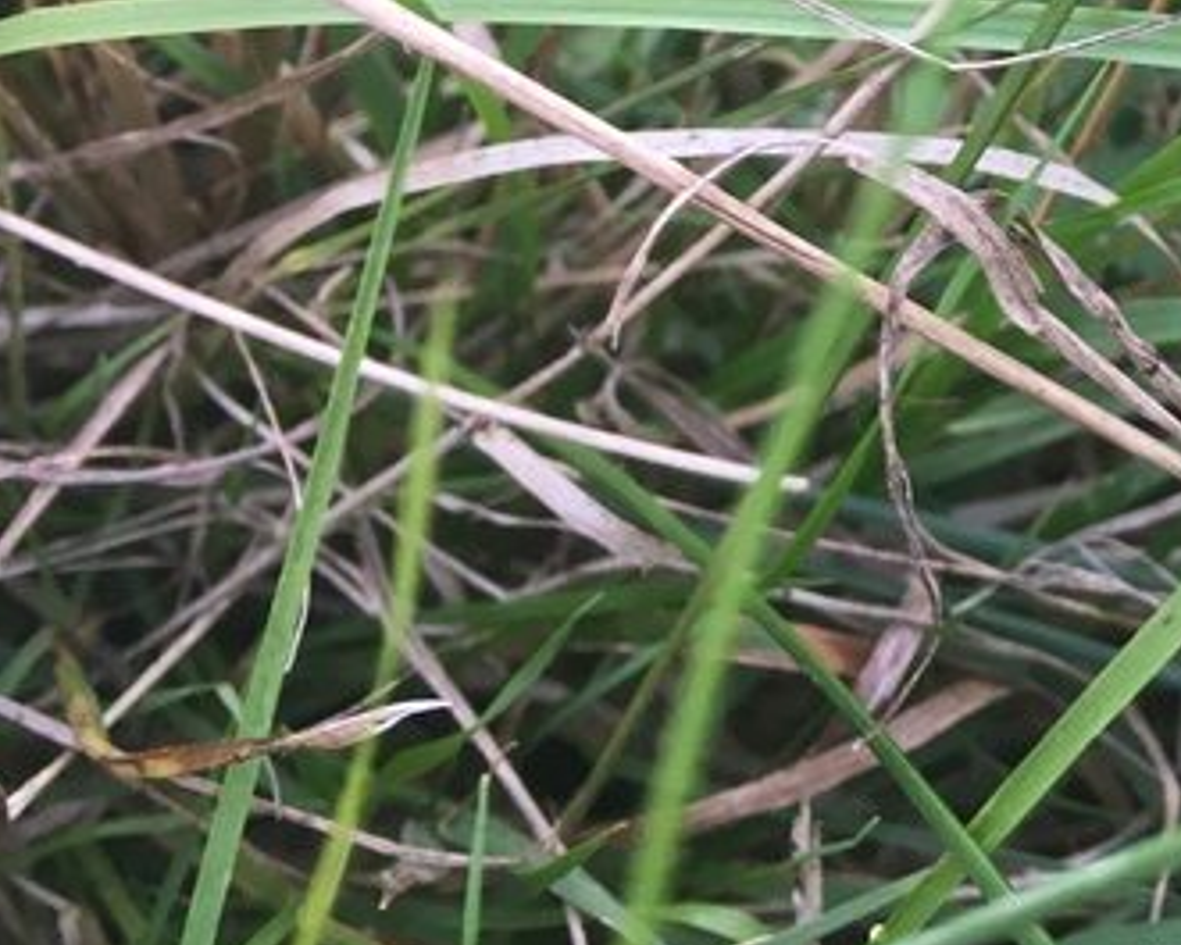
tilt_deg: -47.9
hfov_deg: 24.4
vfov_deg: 19.8
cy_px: -175
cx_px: 1290
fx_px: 2552
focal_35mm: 73
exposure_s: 1/33
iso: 32
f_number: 2.2
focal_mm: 4.15
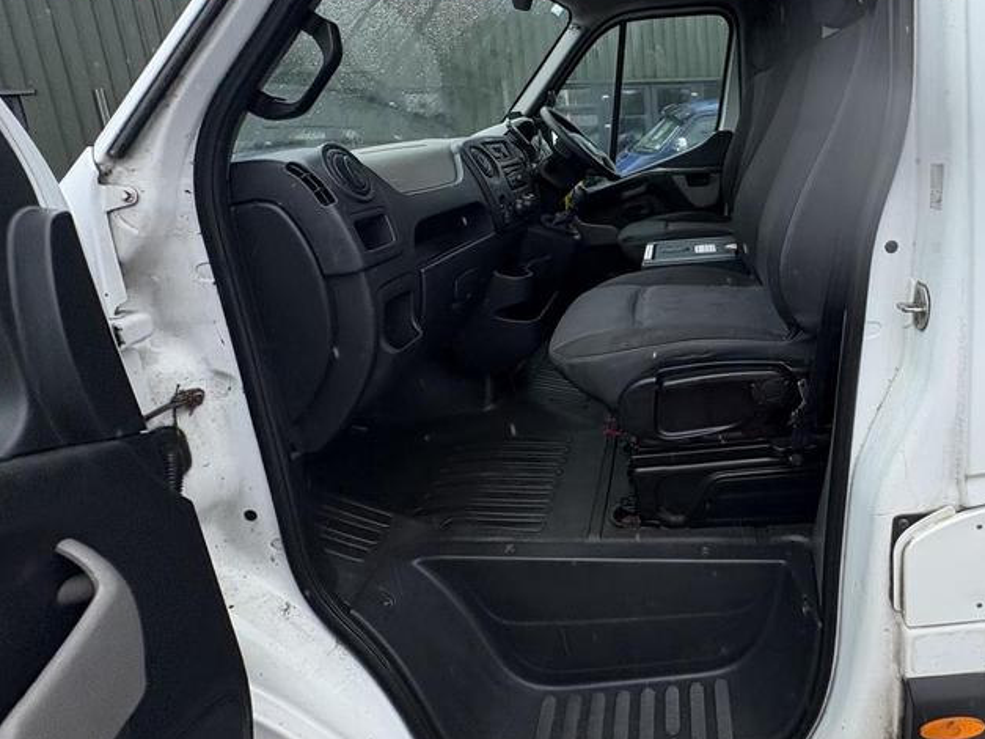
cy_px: 253
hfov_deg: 77.8
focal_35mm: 20
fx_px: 569
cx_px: 691
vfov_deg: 64.4
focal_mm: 2.22
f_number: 2.2
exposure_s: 1/321
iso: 64
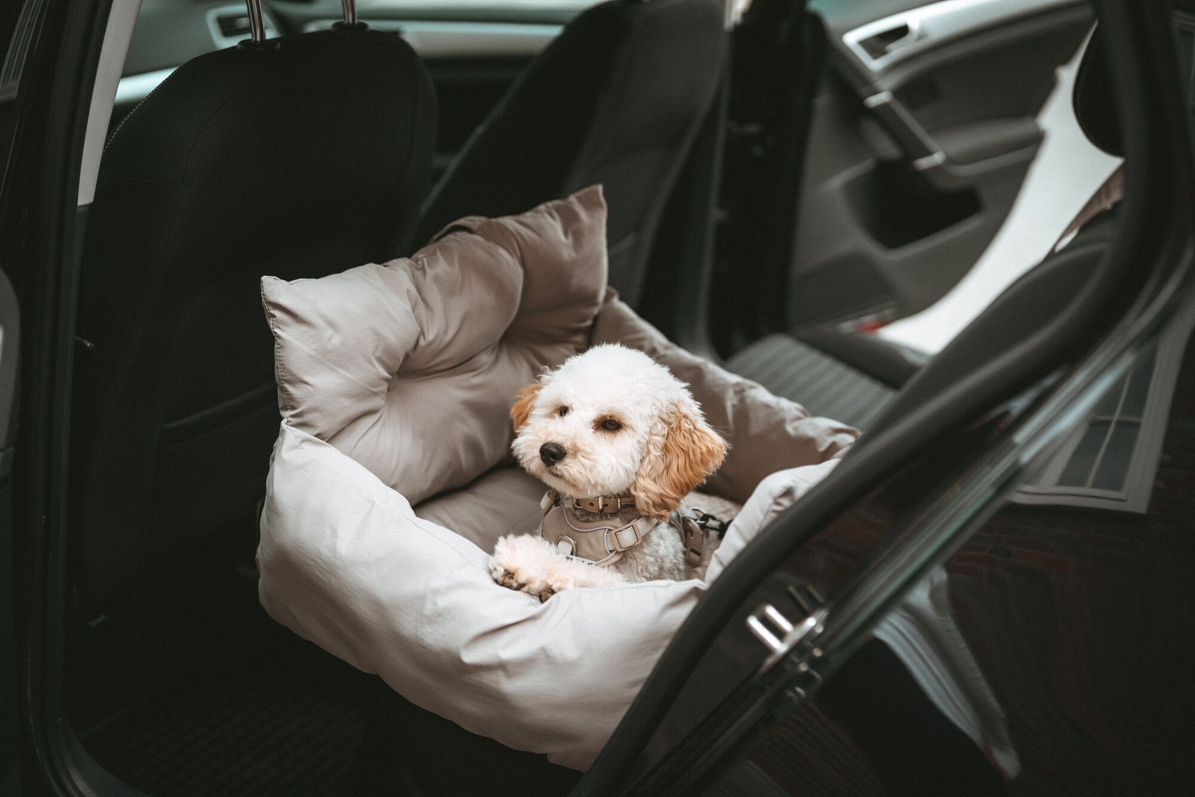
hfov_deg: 39.6
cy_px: 398
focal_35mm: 50
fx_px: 1659
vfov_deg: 27.0
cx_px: 598
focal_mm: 50
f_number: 2
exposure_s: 1/1250
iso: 200
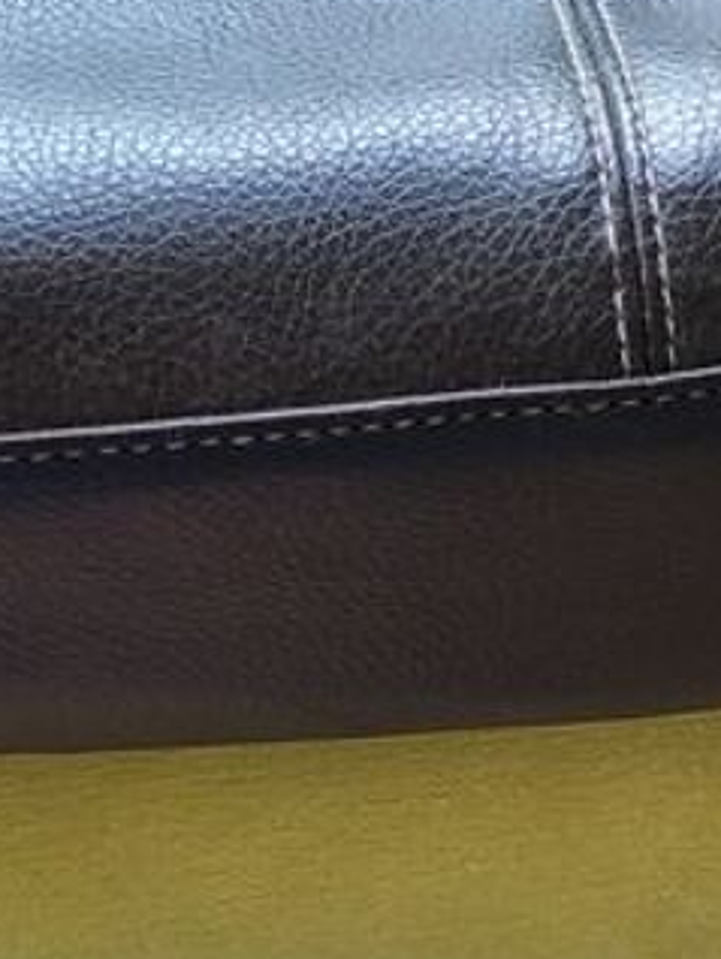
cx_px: 525
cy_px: 565
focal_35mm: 109
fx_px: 3023
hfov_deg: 13.6
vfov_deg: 18.0
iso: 160
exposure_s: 1/100
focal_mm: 5.4
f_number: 1.8
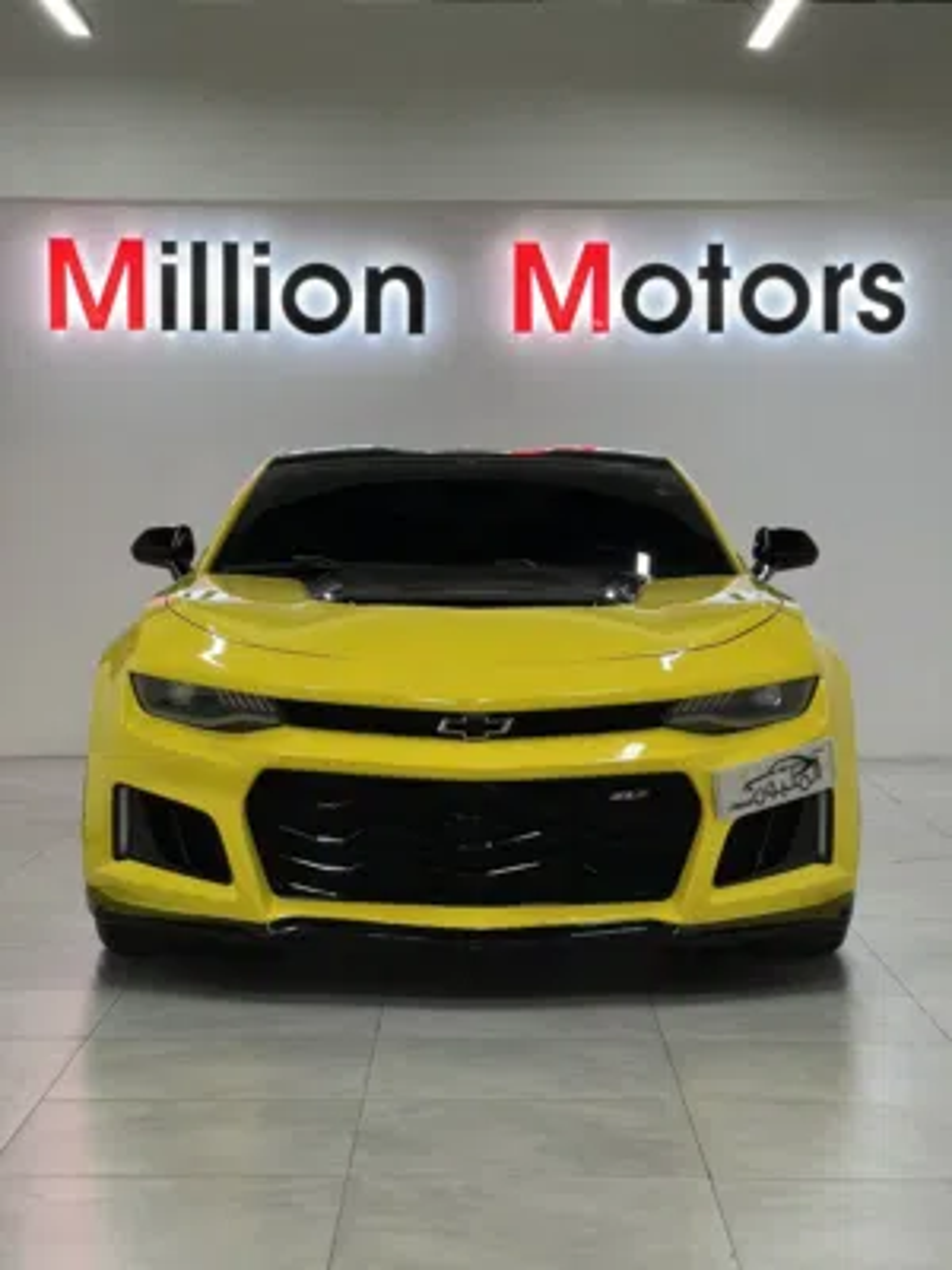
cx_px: 476
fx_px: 2824
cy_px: 635
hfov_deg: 19.1
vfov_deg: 25.3
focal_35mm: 77
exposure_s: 1/60
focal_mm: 9
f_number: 2.8
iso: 320
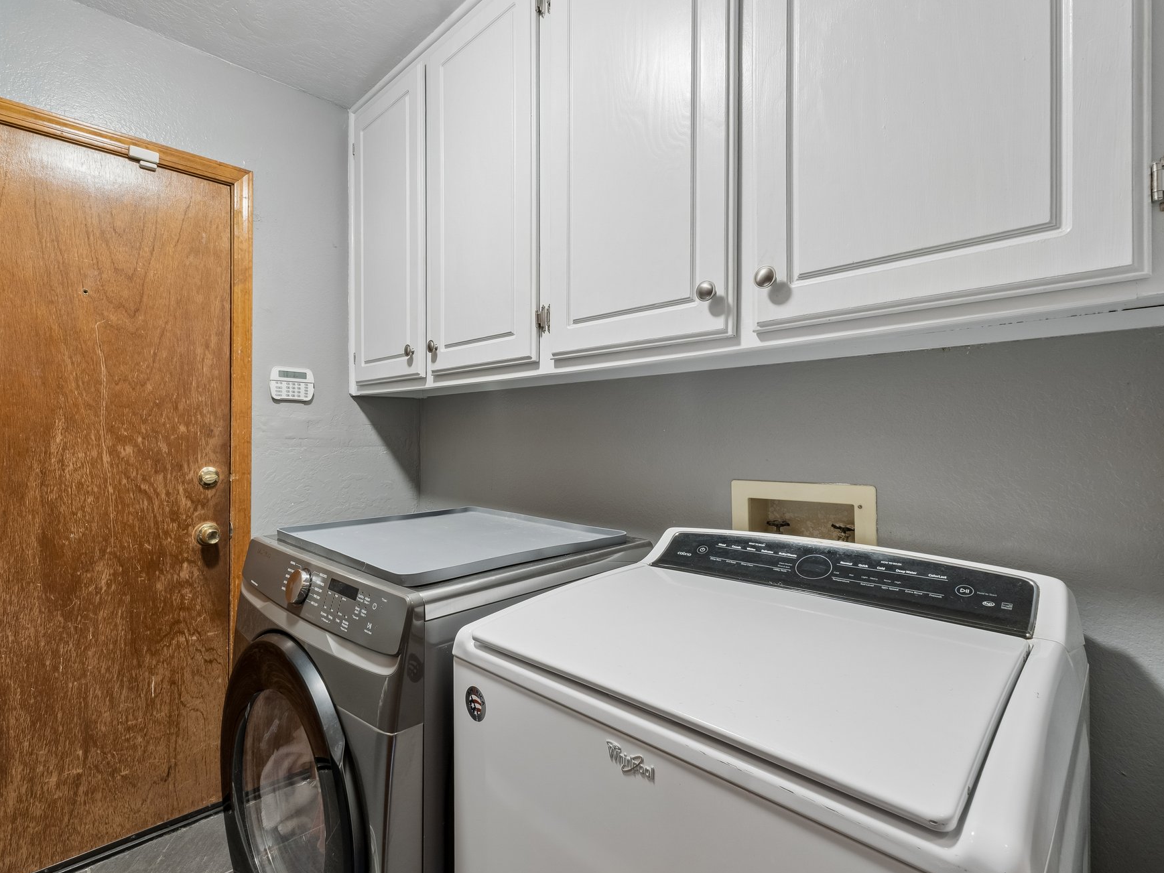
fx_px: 572
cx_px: 513
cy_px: 433
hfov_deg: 90.6
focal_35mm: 17
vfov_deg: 74.7
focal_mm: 10
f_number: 10
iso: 200
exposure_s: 1/4
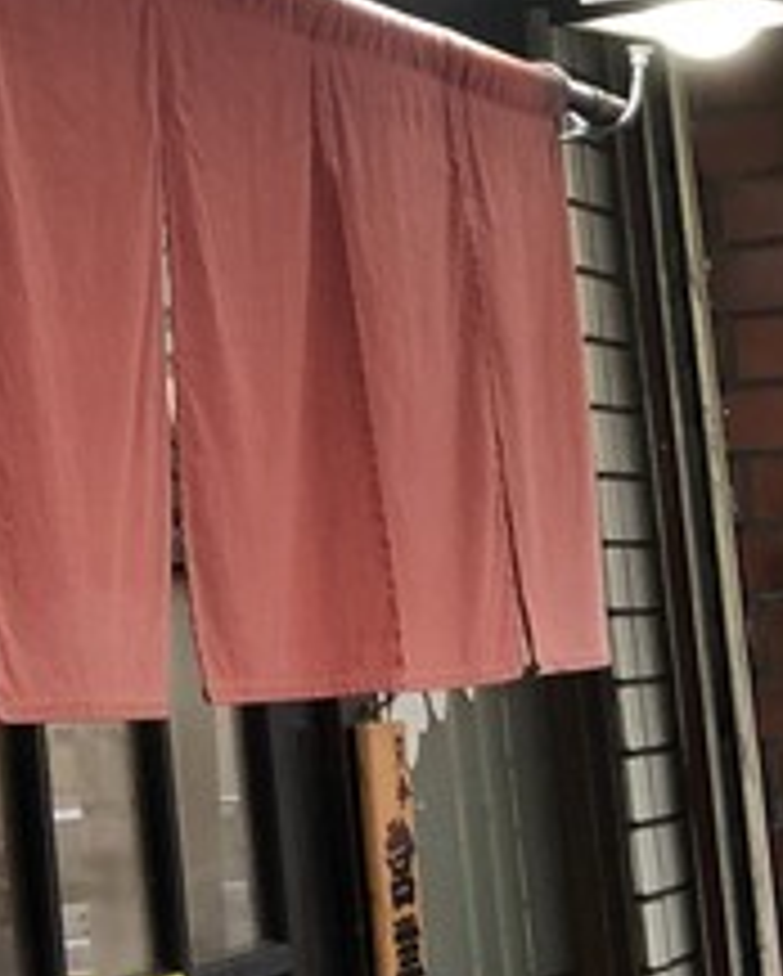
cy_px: 85
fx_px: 3732
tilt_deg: +5.2
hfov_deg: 11.9
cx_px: 54
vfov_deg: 14.7
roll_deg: +4.3
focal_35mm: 129
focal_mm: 3.99
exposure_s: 1/33
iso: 32
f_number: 1.8
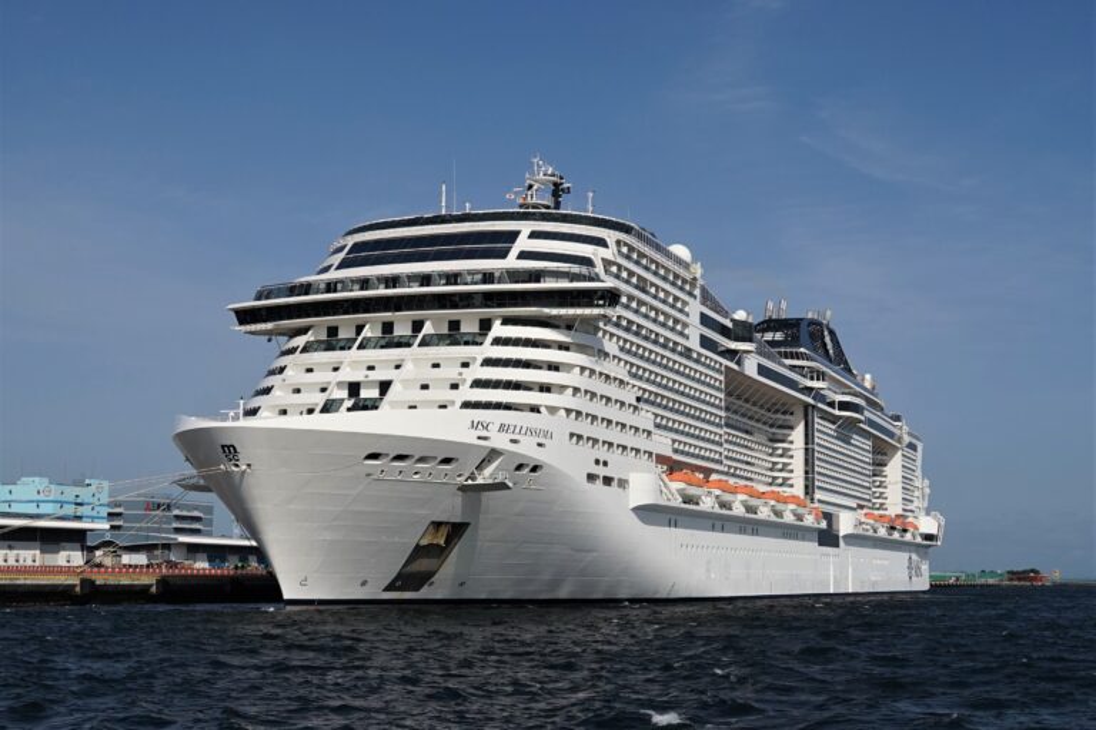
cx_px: 548
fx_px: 1126
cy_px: 365
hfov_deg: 51.9
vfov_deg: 35.9
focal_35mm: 37
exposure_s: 1/2500
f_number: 8
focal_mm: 25
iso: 400
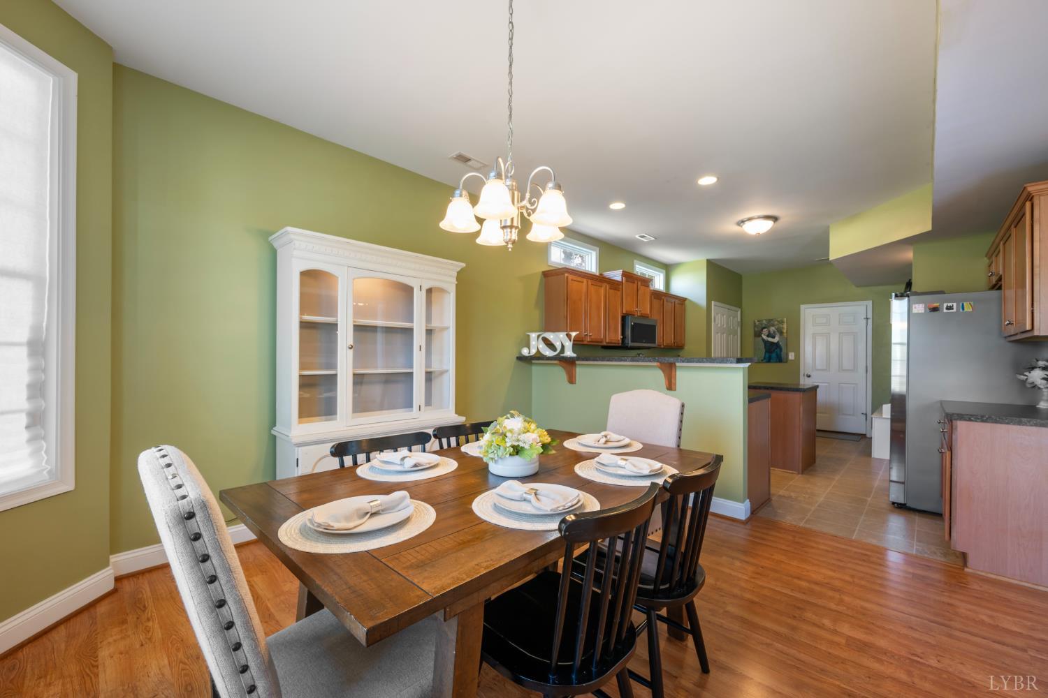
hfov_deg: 104.3
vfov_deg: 81.2
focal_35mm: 14
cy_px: 349
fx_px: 408
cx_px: 524
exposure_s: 1/5
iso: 200
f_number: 8
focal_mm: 14
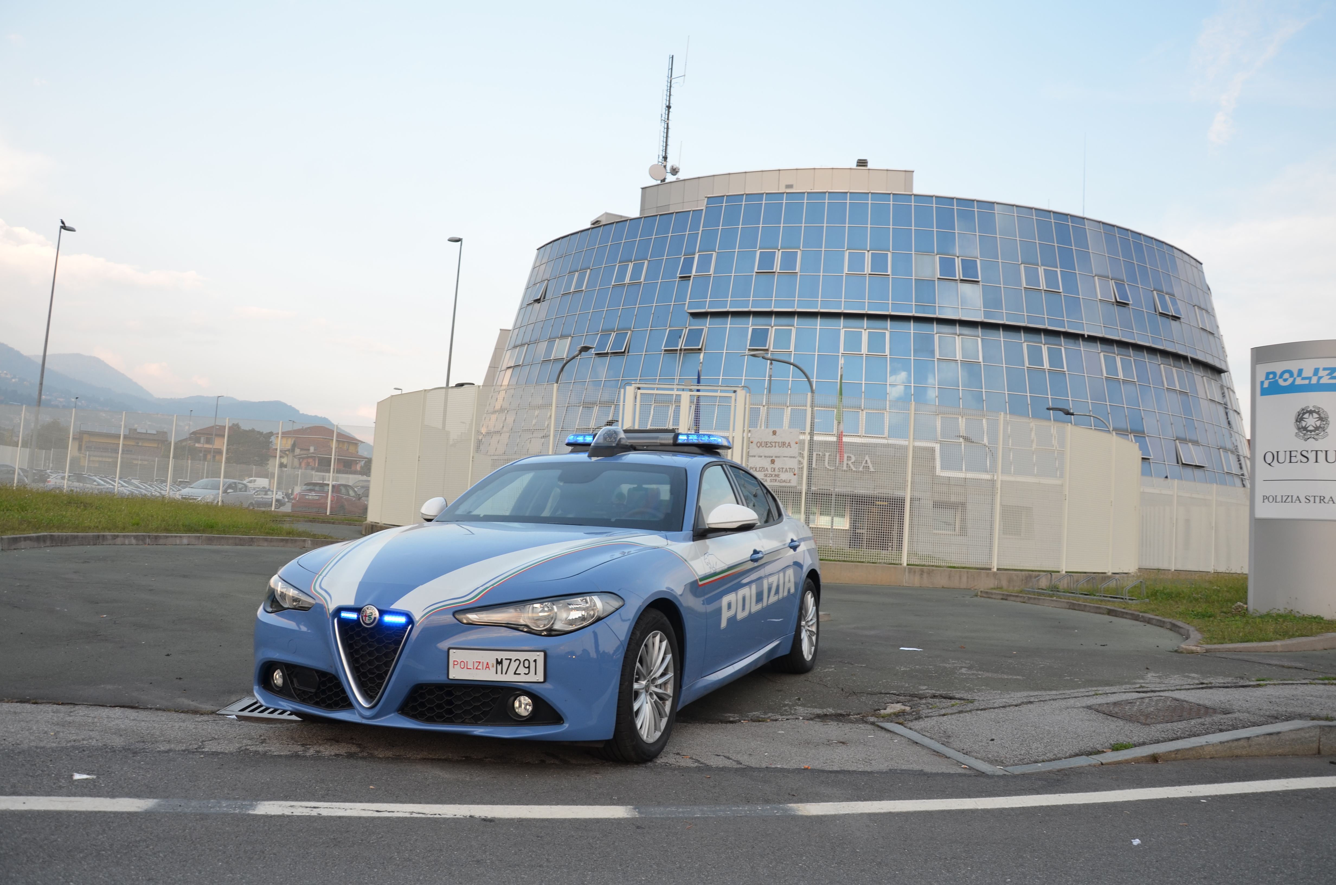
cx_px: 668
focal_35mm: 27
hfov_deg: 67.5
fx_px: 1000
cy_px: 442
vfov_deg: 47.7
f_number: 5.6
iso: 200
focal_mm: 18
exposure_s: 1/125
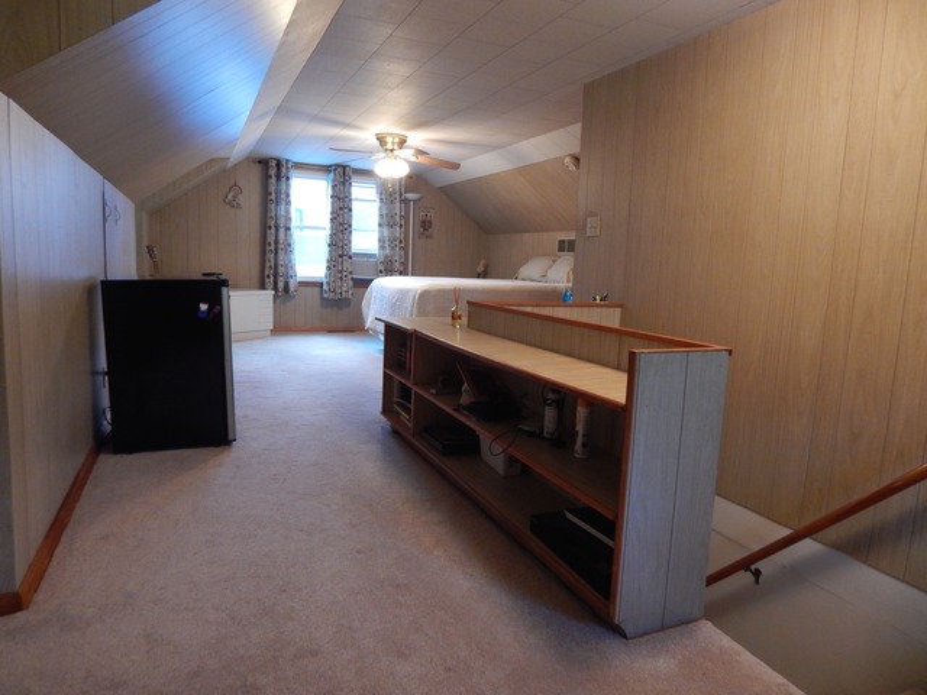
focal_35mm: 22
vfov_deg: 61.1
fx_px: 589
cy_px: 348
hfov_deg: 76.4
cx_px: 464
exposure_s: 1/30
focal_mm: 4
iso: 400
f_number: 3
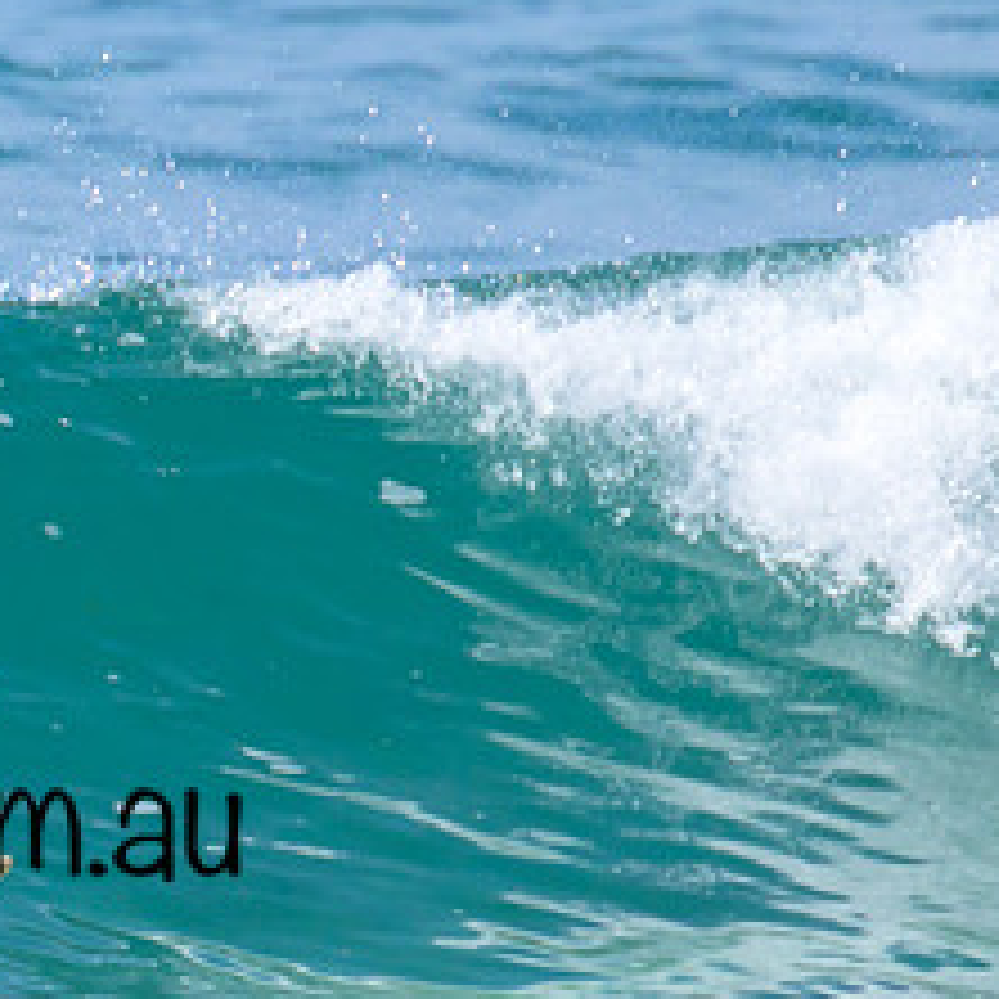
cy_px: 582
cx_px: -537
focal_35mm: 2432
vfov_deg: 0.7
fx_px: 79407
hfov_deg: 0.7
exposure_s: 1/2000
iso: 800
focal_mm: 800
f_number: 11
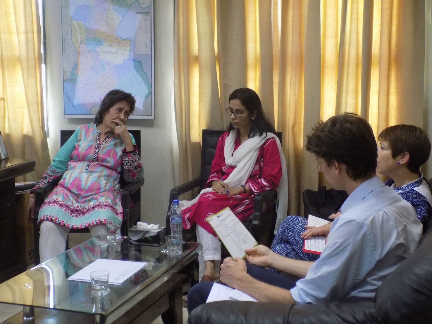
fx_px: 649
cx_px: 216
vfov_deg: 28.0
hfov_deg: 36.8
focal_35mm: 52
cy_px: 162
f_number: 3.9
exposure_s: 1/15
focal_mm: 9.3
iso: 400
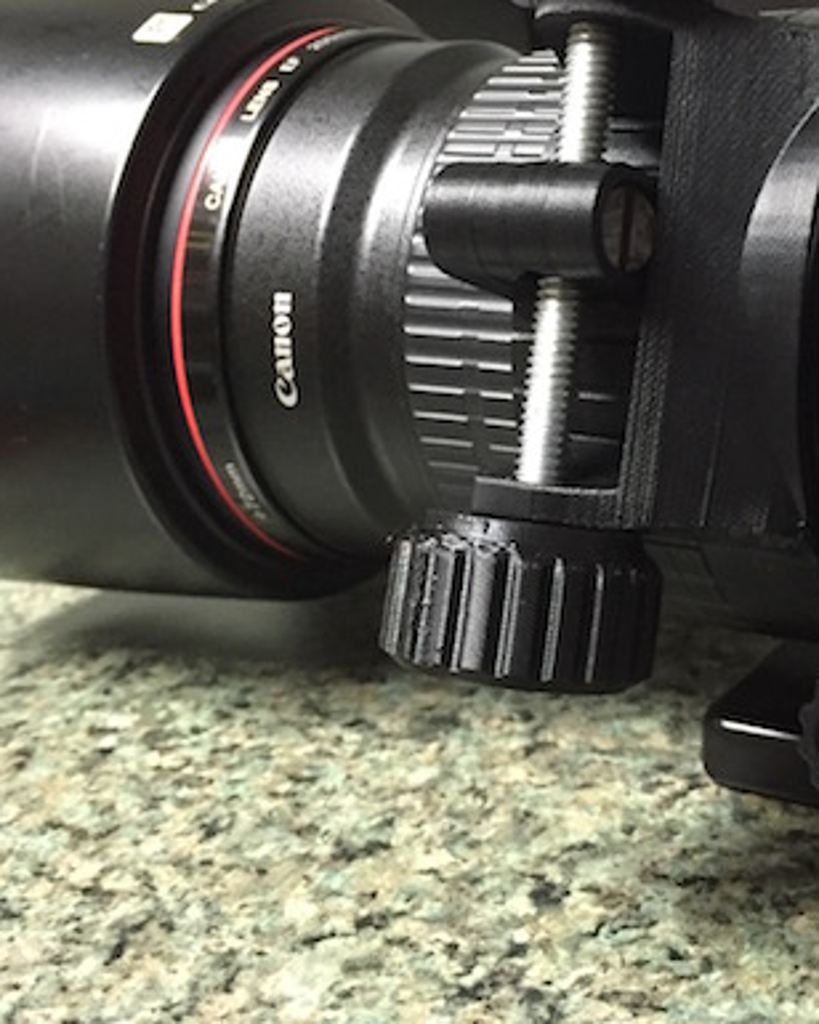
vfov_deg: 35.0
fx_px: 1606
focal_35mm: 53
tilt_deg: -13.1
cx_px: 665
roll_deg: +2.1
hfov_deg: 28.0
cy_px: 332
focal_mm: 4.15
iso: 250
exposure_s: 1/15
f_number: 2.2
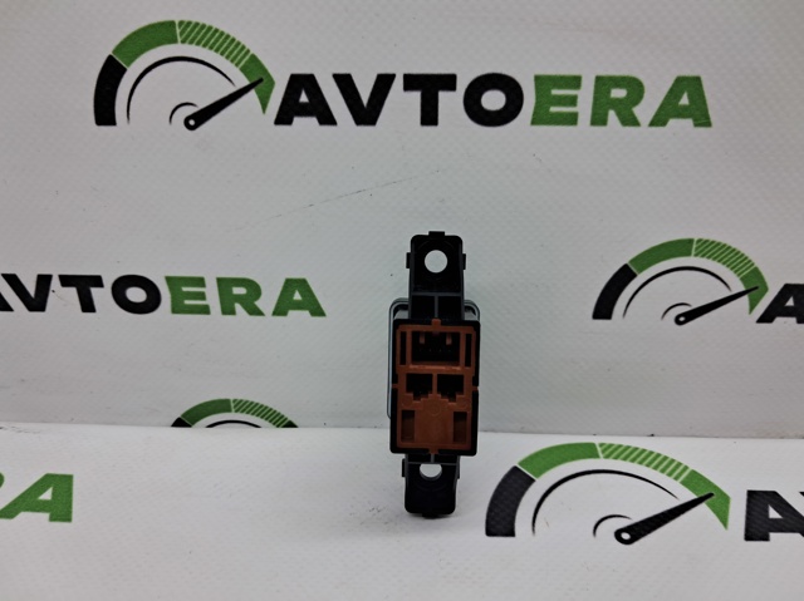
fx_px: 627
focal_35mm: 27
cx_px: 402
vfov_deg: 51.3
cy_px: 300
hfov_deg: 65.4
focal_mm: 4
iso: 50
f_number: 1.8
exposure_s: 1/120
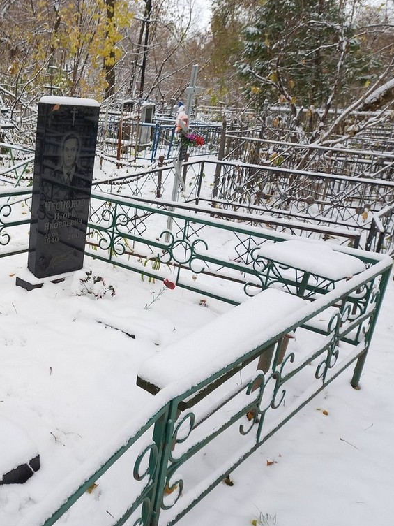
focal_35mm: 34
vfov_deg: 53.9
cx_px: 55
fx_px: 516
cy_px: 261
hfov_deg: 39.4
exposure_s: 1/50
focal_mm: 4.6
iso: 50
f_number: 2
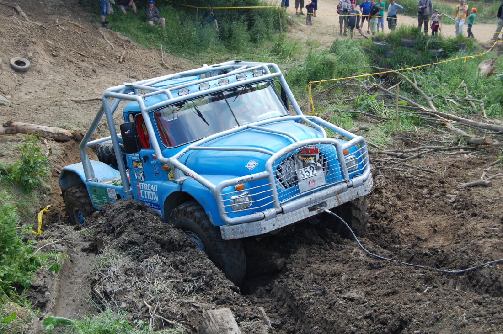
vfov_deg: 25.7
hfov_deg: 37.9
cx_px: 252
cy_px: 167
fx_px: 733
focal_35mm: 52
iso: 200
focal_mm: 35
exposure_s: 1/200
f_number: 7.1
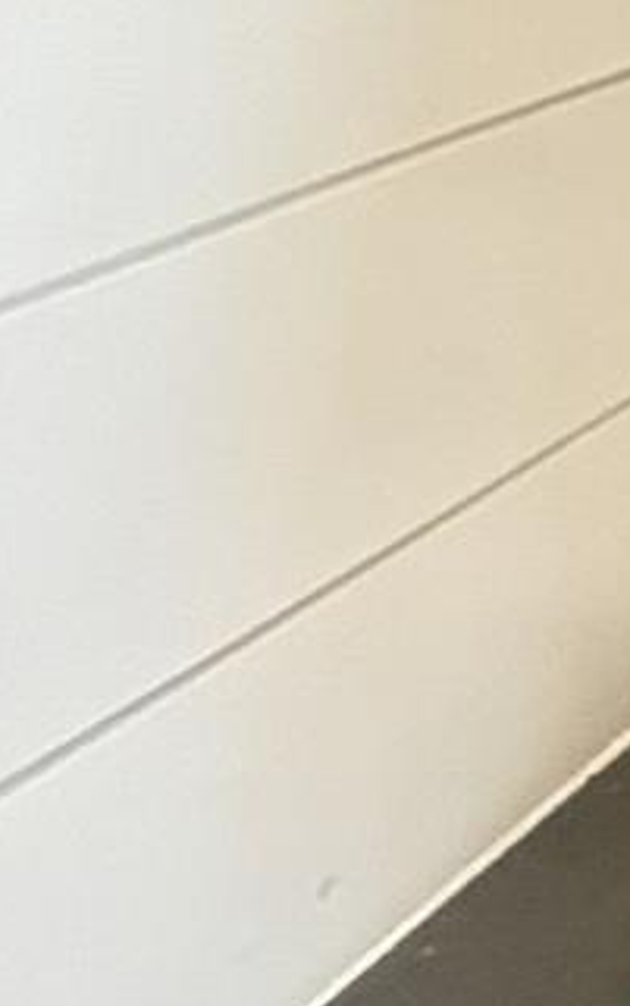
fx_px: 3896
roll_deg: -3.4
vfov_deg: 14.7
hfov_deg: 5.1
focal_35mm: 142
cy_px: 320
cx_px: 3877
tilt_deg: -9.1
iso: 640
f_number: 2.2
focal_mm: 2.22
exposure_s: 1/60
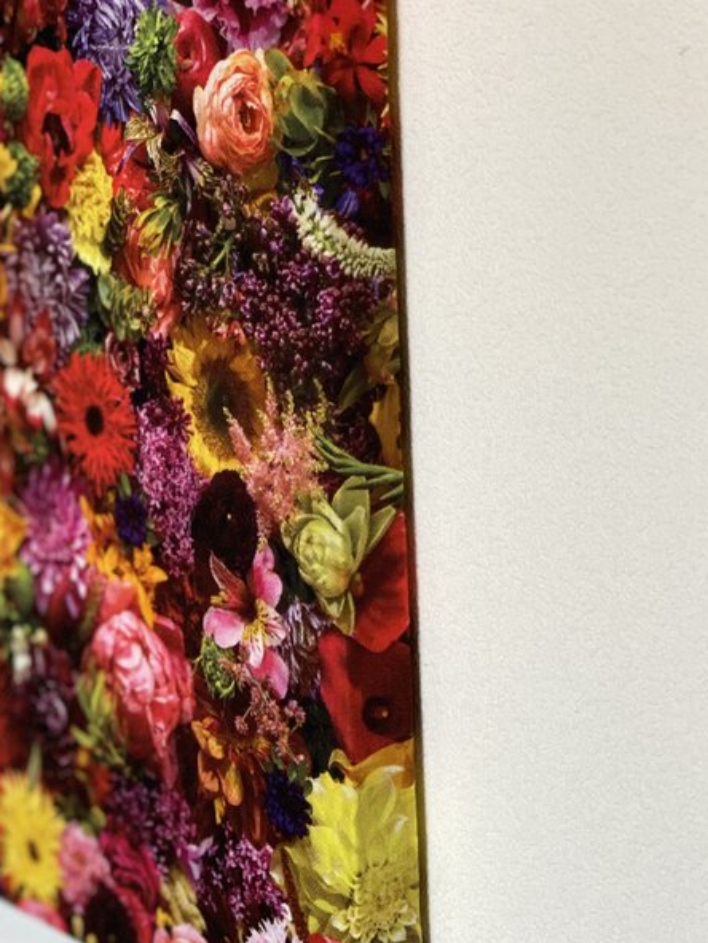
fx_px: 2043
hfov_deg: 19.6
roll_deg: +3.1
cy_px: 502
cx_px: 217
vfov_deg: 26.0
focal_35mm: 75
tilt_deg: -9.5
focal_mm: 6
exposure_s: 1/100
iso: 250
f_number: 2
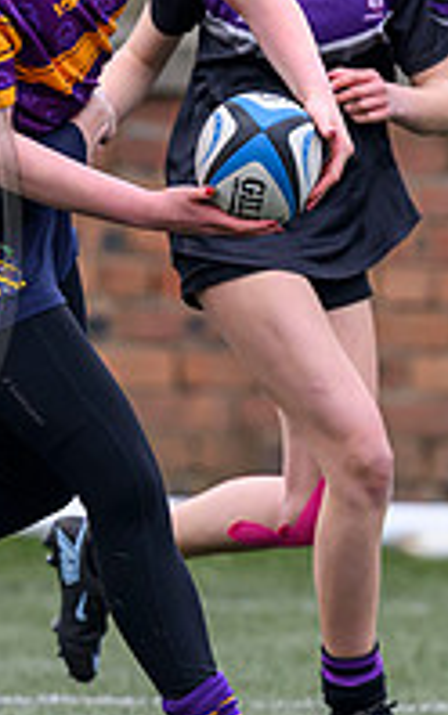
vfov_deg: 1.3
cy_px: 309
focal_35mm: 1646
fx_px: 32108
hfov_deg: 0.8
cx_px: 14
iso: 640
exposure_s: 1/1600
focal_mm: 400
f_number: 3.5
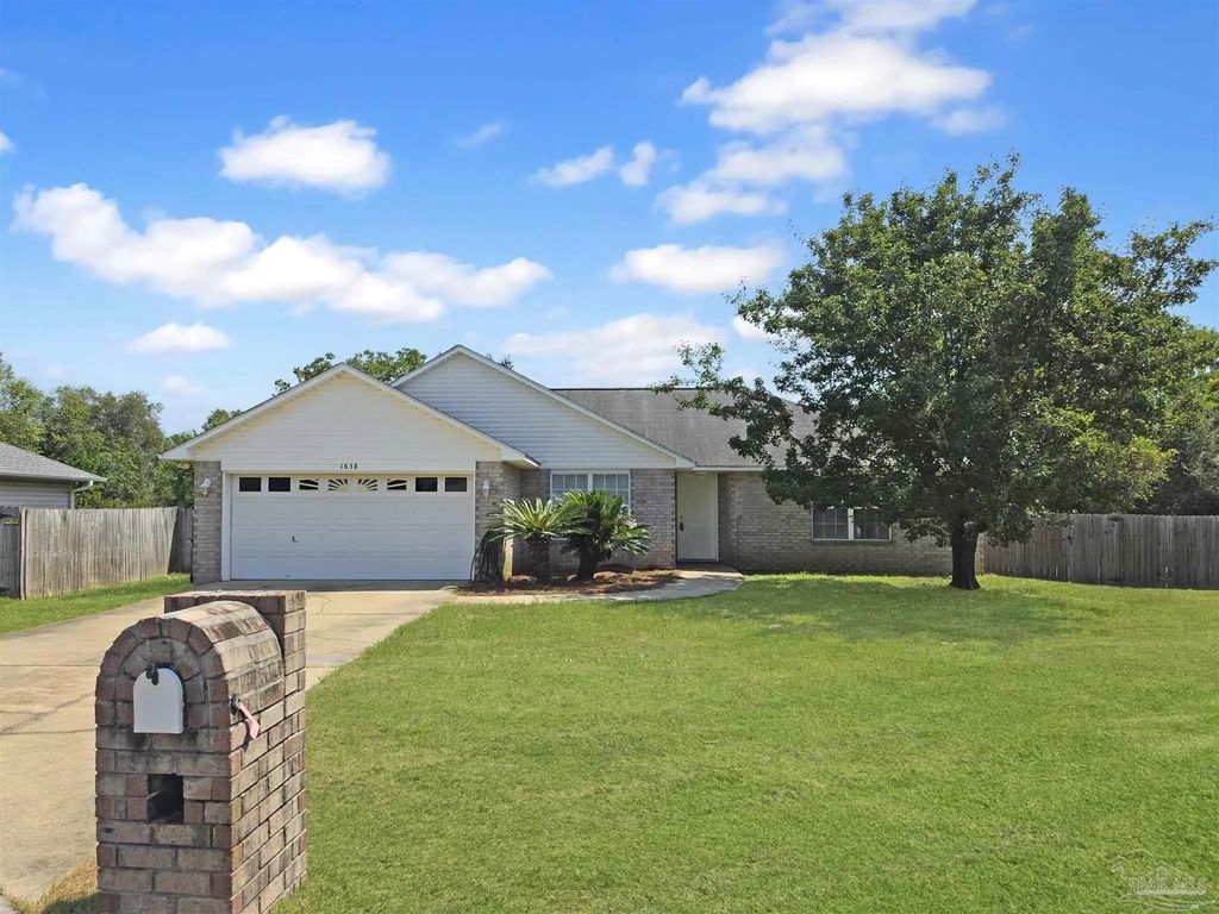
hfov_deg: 73.9
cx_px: 610
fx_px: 810
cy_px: 457
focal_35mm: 23
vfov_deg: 58.9
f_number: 1.4
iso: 64
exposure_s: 1/7622
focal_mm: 6.5
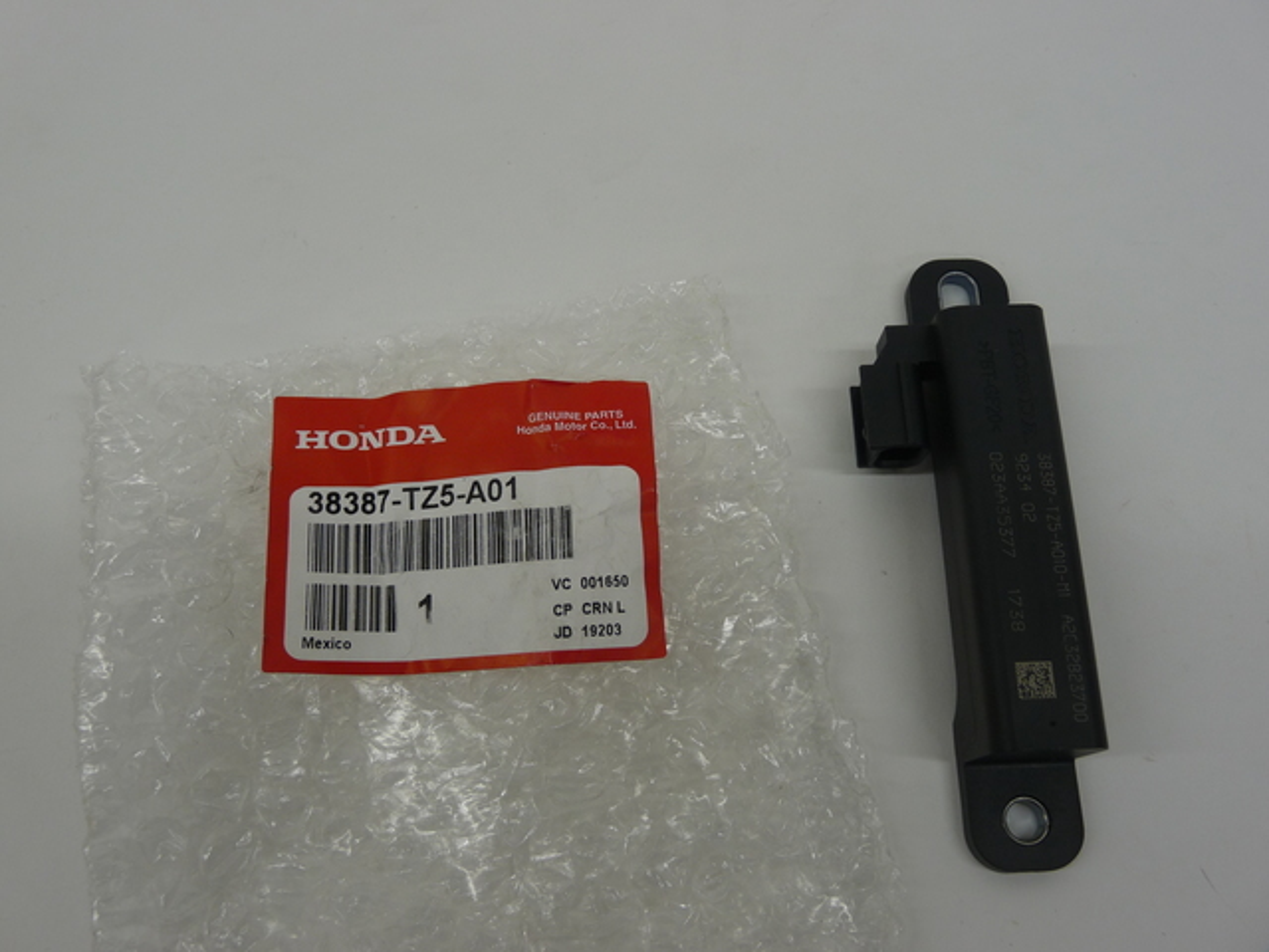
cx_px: 634
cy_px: 476
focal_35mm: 33
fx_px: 1210
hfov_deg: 55.4
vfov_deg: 42.9
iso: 100
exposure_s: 1/60
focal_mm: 5.9
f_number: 3
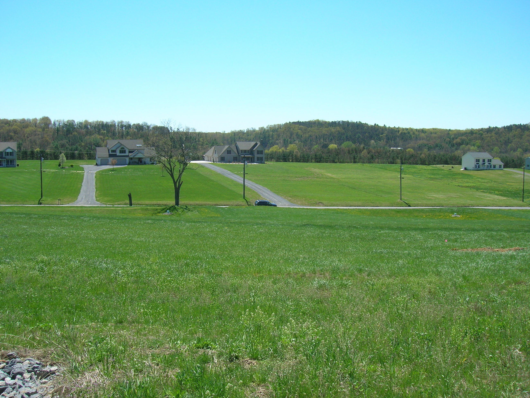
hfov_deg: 54.0
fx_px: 521
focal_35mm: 34
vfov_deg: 41.8
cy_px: 199
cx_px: 265
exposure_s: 1/274
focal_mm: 5.7
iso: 50
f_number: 4.9
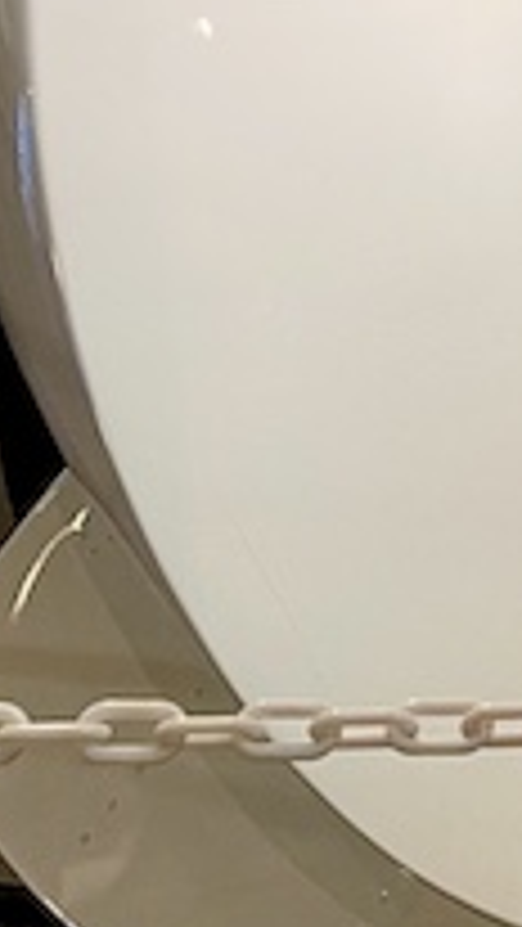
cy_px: -18
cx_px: 1148
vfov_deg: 19.5
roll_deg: +0.1
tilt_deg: -21.8
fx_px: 2606
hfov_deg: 10.3
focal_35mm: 106
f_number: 1.6
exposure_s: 1/60
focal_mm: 5.1
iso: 125
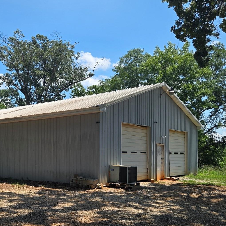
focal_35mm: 41
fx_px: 303
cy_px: 148
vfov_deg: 40.5
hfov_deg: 40.4
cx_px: 74
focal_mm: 5.4
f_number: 1.8
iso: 50
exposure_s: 1/2921
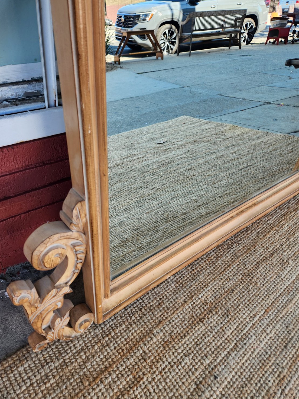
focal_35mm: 25
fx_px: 288
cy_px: 212
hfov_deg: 54.9
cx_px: 140
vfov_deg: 69.3
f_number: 1.8
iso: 25
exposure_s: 1/180
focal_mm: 5.4
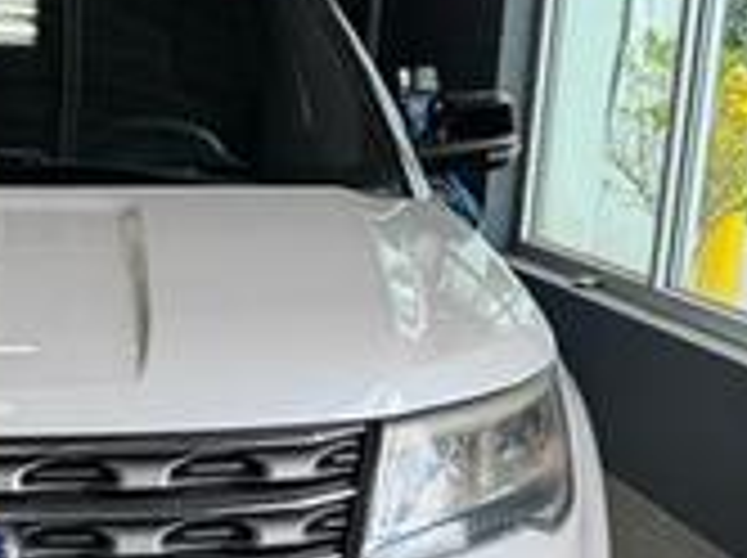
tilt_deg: -16.3
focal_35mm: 73
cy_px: 490
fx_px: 1573
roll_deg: -0.4
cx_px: -14
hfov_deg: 25.3
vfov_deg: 19.8
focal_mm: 6.76
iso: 80
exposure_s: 1/298
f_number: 1.78
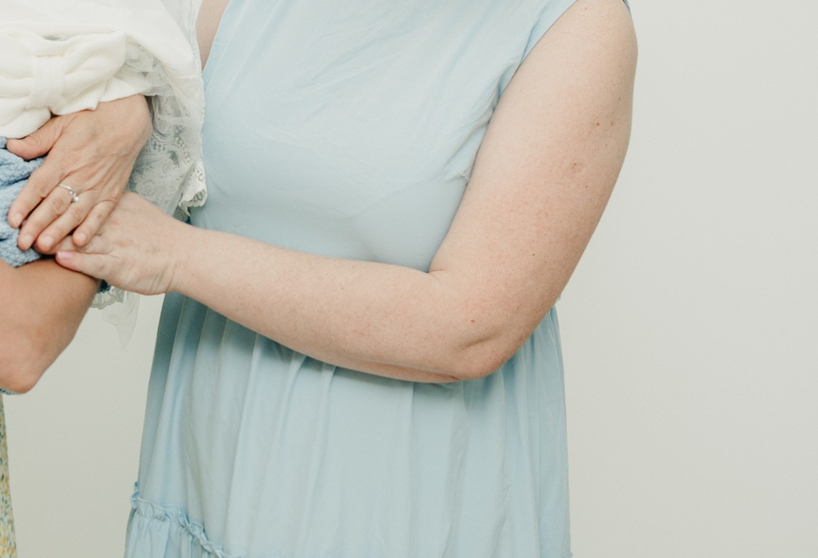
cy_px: -99
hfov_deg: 15.5
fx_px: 2974
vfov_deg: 10.5
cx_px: 77
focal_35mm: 130
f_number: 3.5
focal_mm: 42
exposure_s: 1/160
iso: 160
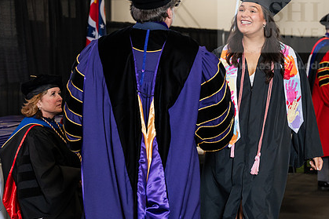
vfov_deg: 14.1
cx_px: 194
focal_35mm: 97
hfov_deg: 21.0
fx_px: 886
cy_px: 82
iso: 1250
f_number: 4
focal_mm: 70
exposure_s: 1/200
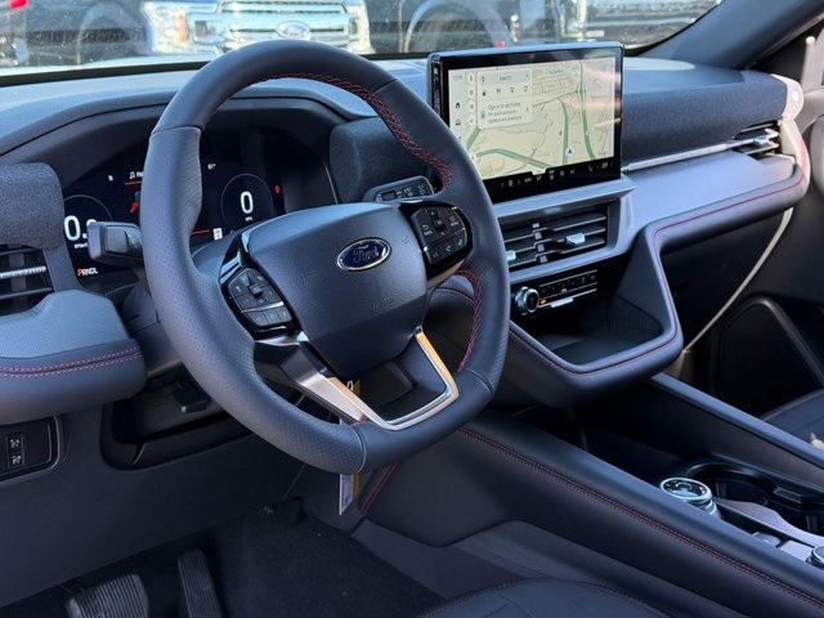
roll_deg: -0.1
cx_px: 412
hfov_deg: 39.7
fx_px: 1143
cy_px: 309
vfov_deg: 30.3
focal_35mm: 48
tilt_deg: -16.8
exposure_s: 1/250
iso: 100
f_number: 1.78
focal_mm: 6.76
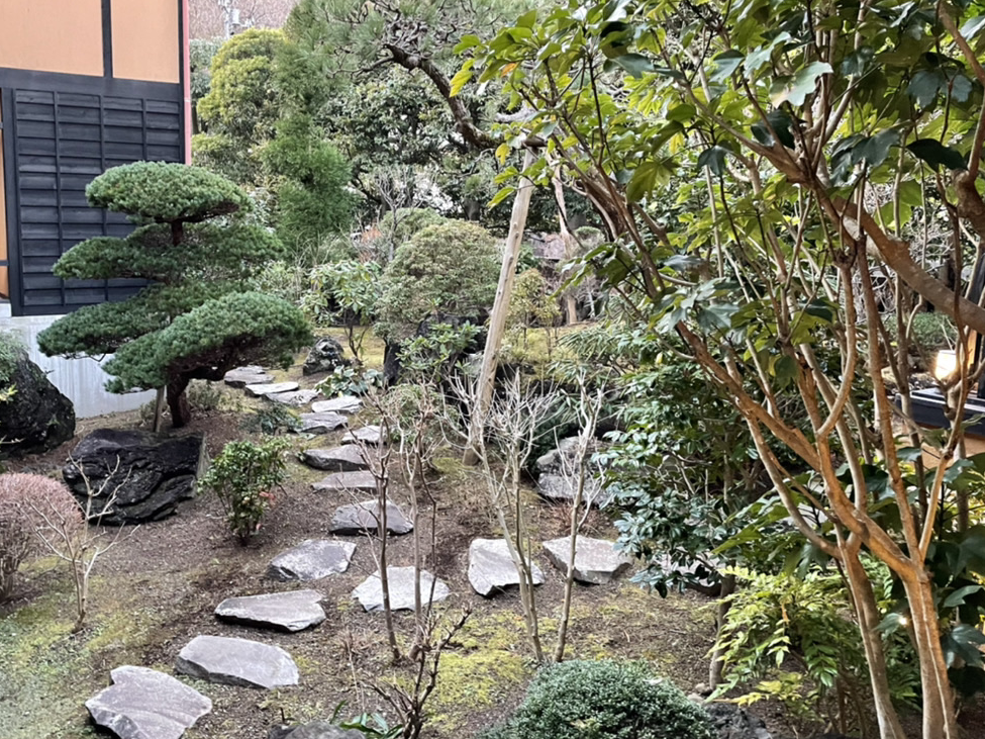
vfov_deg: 44.1
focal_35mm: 32
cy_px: 347
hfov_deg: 56.4
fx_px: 910
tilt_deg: -8.6
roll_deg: -1.2
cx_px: 392
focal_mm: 4.2
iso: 500
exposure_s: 1/50
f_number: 1.6
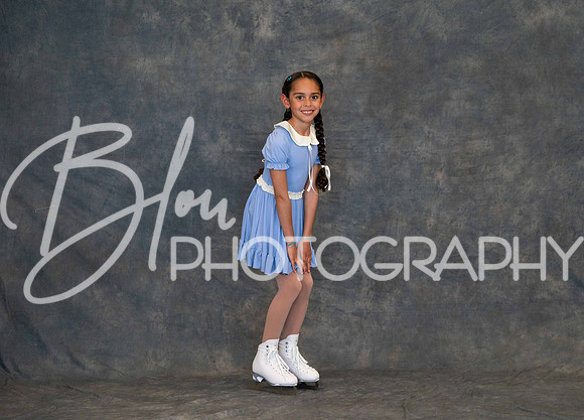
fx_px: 1625
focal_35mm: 98
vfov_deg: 14.7
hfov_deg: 20.4
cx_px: 321
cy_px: 197
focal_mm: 85
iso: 1600
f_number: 3.5
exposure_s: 1/160
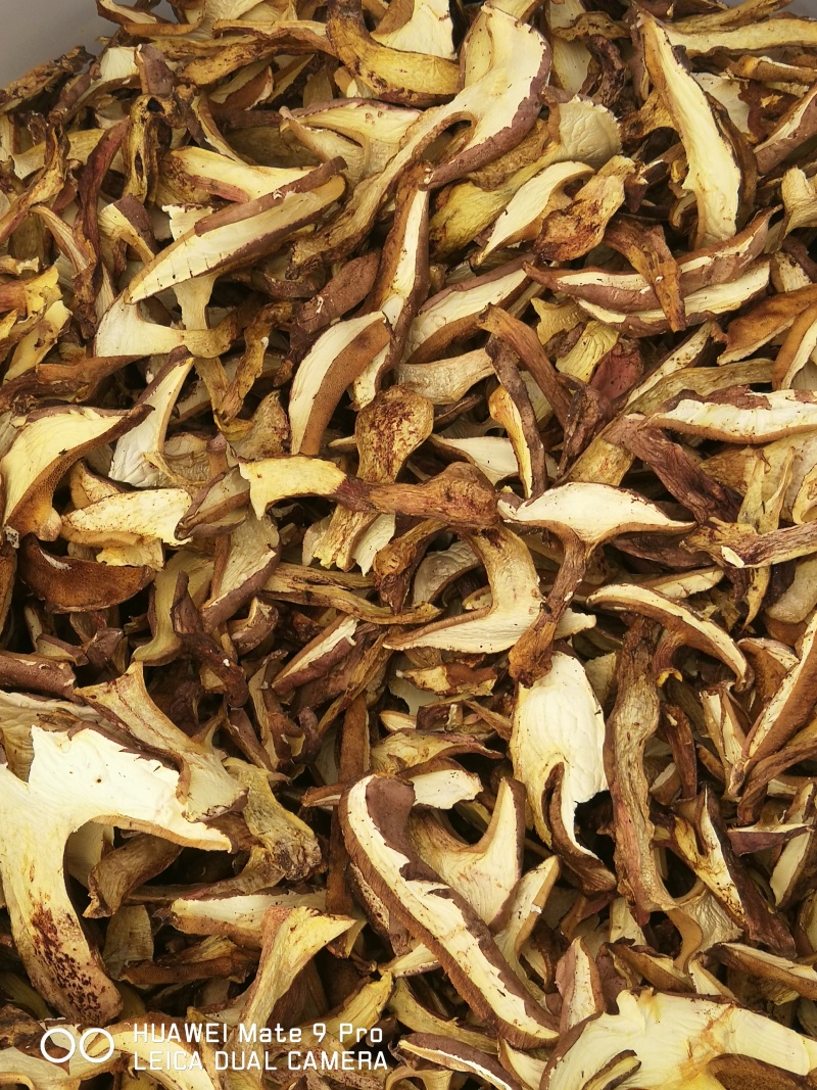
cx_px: 408
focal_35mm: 54
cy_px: 545
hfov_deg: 27.0
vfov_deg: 35.5
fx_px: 1700
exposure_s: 1/50
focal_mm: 3.95
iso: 100
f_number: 2.2
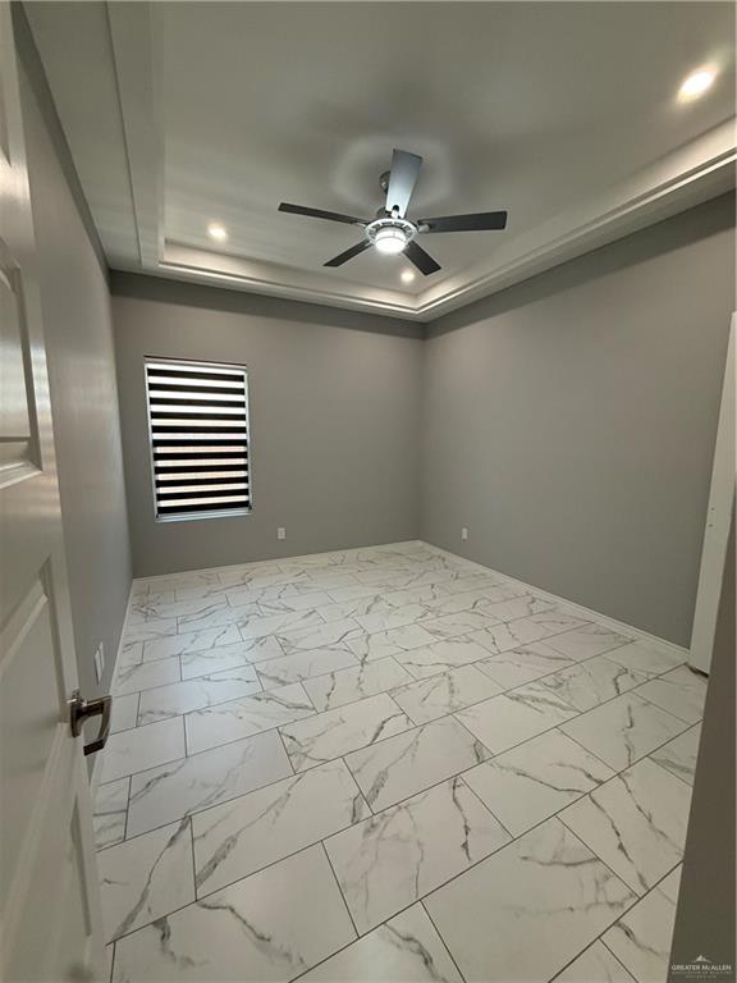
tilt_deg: -7.8
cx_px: 368
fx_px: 397
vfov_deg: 102.1
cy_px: 492
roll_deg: -1.5
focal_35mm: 14
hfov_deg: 85.7
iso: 160
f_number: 2.2
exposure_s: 1/120
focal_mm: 2.22
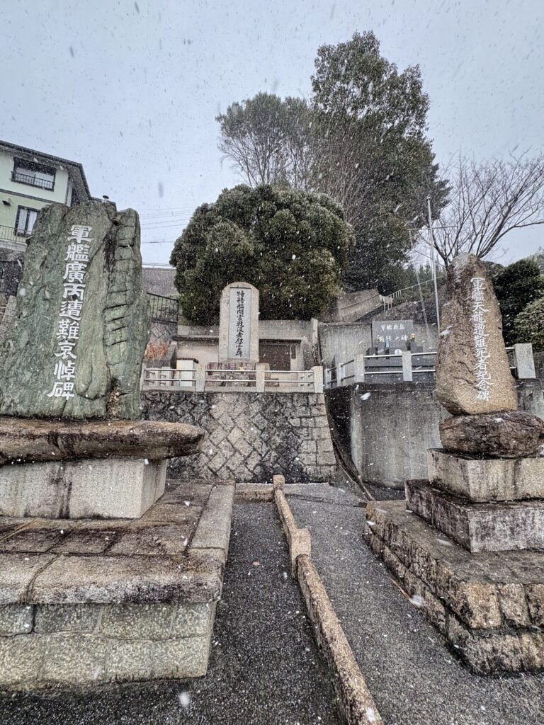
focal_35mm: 14
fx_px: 293
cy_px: 362
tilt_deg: +8.4
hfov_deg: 85.7
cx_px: 272
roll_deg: -1.5
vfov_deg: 102.1
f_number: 2.2
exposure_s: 1/99
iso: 40
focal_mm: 2.22
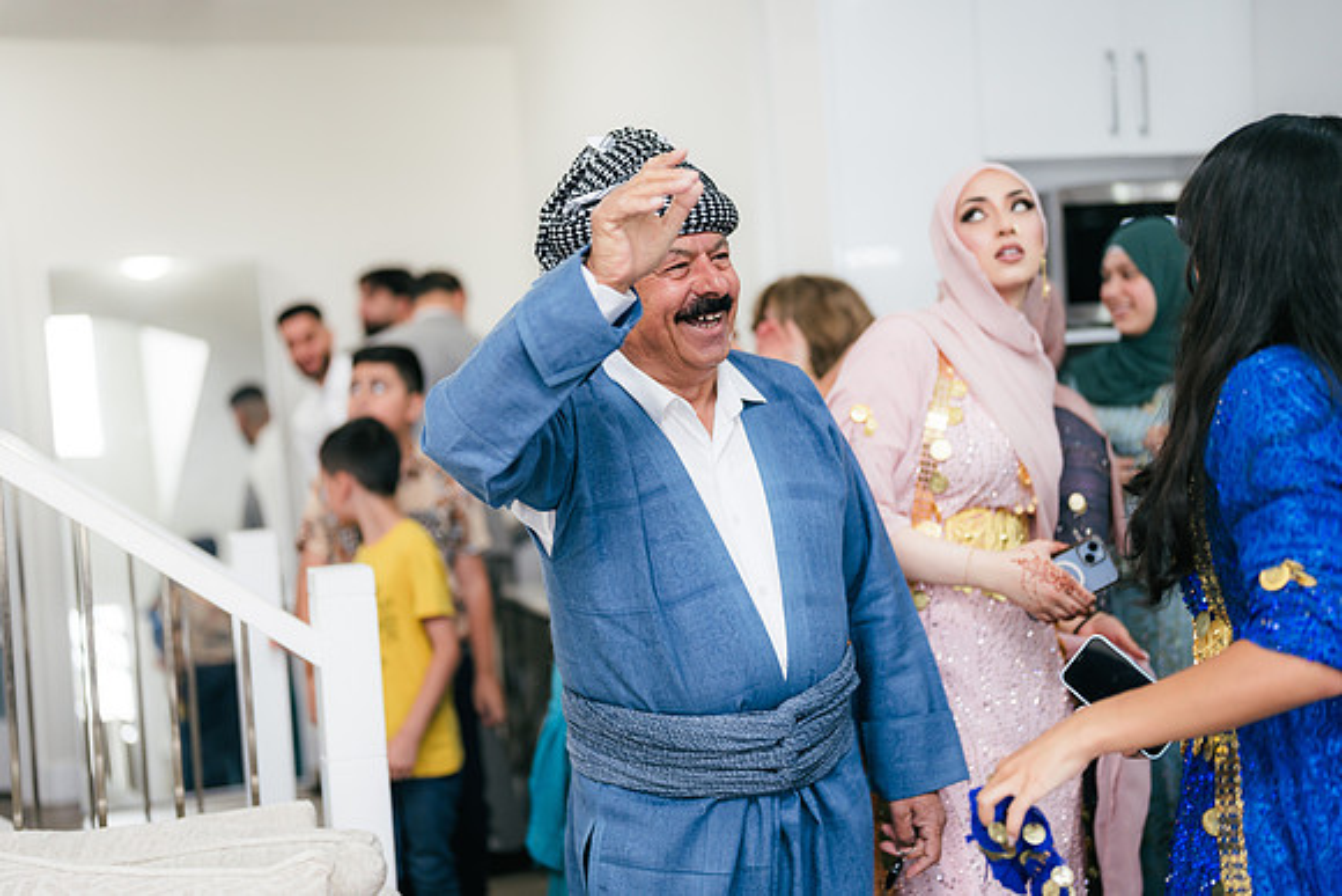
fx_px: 1864
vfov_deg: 27.0
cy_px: 448
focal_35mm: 50
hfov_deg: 39.6
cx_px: 671
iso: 320
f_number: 1.4
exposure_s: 1/250
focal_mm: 50
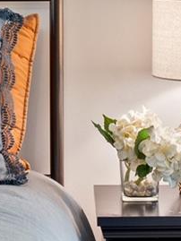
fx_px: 1122
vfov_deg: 12.1
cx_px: 65
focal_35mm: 161
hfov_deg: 9.2
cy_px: 6
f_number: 8
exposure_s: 4
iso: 200
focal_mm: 22
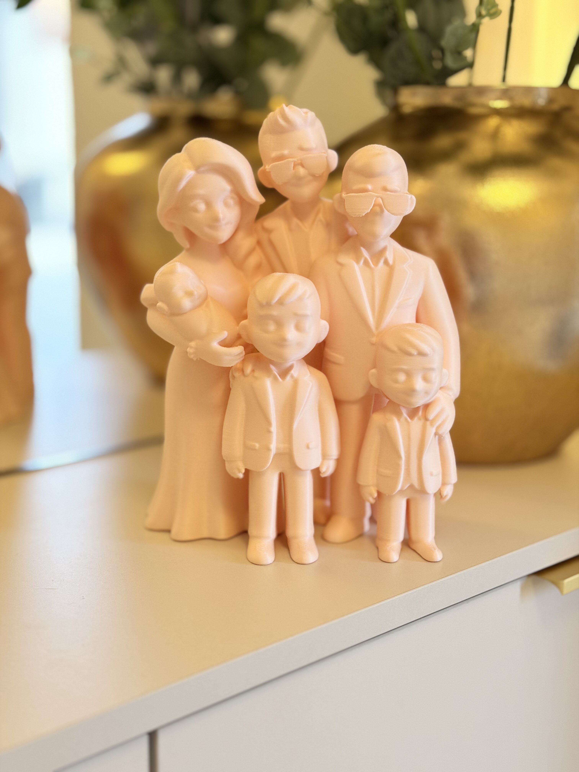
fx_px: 1070
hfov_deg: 30.3
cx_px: 290
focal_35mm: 48
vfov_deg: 39.7
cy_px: 386
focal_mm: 6.76
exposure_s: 1/187
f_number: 1.78
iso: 160
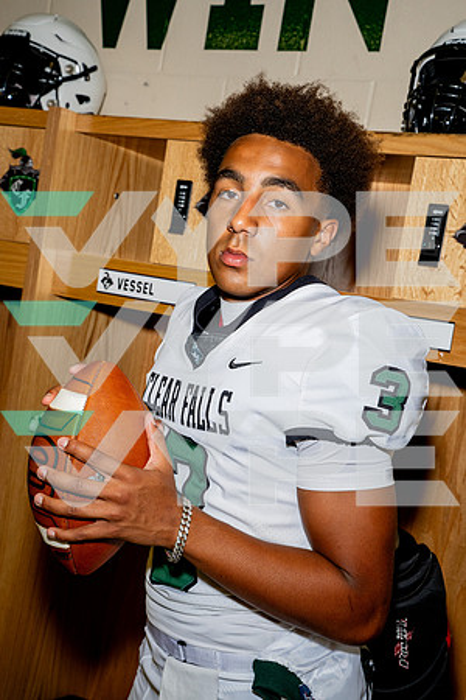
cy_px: 350
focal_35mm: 53
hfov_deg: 25.5
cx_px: 233
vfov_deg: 37.5
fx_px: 1029
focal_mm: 53
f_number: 8
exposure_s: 1/250
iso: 640
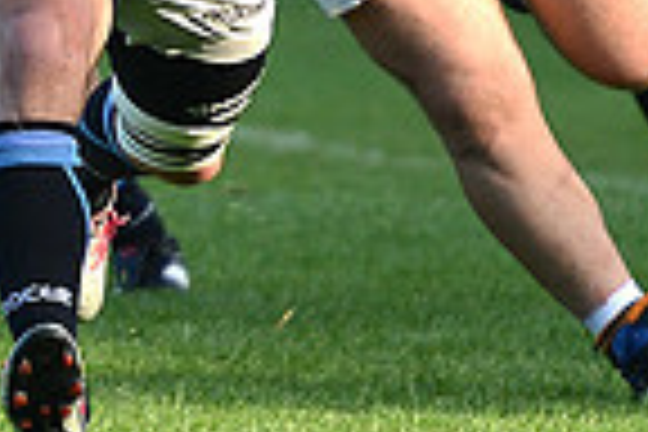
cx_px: 148
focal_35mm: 783
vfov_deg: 1.8
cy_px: -295
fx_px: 14093
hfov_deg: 2.6
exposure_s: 1/800
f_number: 2.8
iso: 250
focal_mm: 195
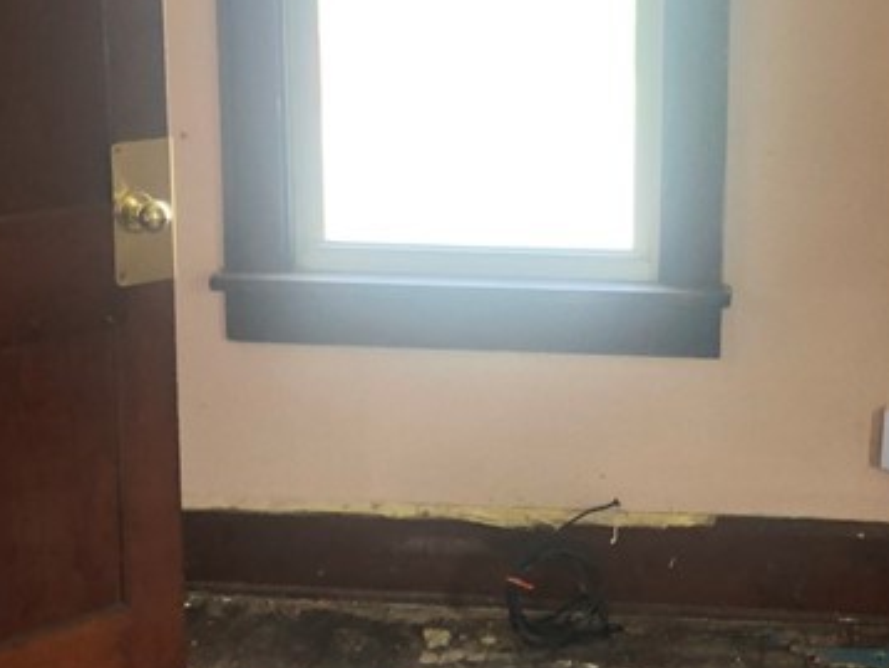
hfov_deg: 24.1
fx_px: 2056
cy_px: 303
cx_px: 688
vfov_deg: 18.5
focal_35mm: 80
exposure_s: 1/60
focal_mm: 4
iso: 200
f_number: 1.8
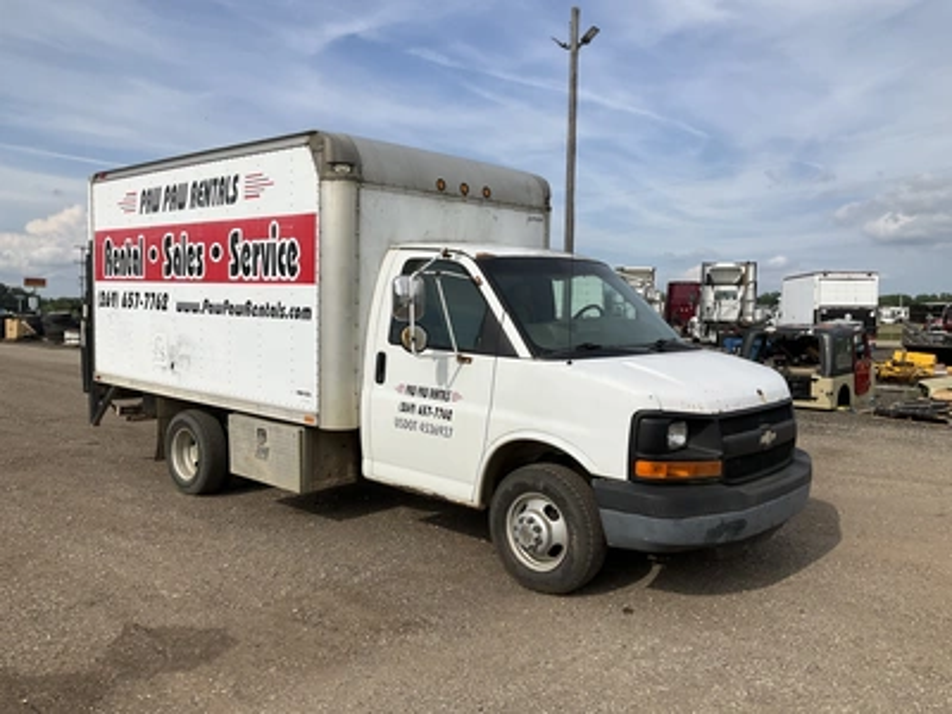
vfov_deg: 48.2
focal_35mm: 29
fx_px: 798
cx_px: 476
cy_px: 357
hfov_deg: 61.7
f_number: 1.8
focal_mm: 3
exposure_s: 1/2959
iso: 25
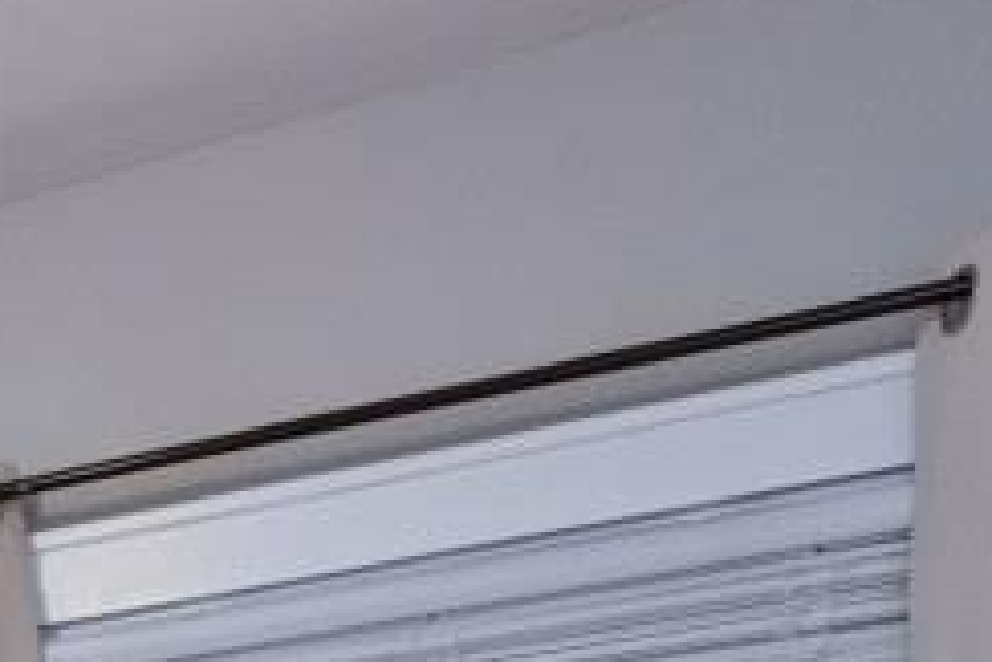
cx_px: -1403
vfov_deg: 13.5
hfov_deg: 14.7
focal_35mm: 86
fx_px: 2371
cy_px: 1352
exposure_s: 1/60
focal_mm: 14
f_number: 4
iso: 280
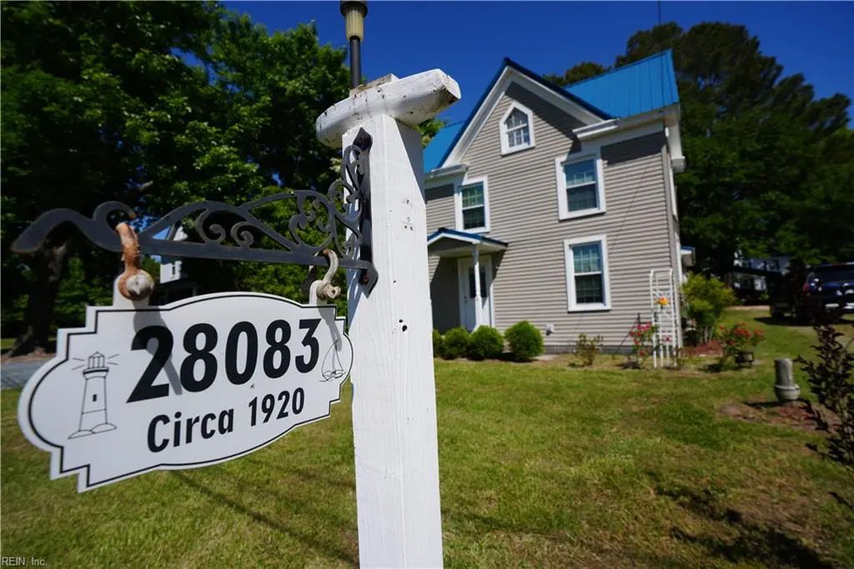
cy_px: 284
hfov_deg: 96.8
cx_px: 427
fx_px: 379
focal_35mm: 16
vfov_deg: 73.7
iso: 100
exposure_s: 1/1000
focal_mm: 16
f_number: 5
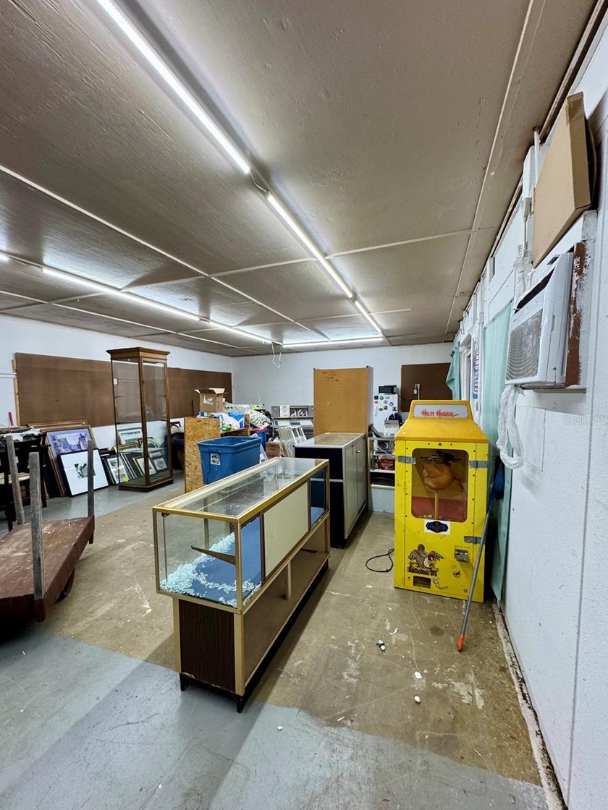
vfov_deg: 98.1
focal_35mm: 15
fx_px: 351
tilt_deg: -3.4
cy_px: 419
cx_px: 290
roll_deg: +0.7
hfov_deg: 81.7
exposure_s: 1/120
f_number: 2.2
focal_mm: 2.22
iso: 160
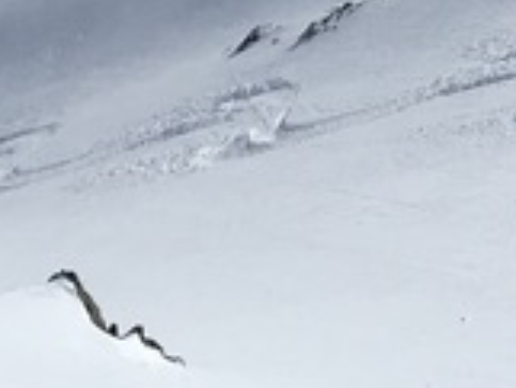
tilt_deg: -25.6
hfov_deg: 10.2
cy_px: -571
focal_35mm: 184
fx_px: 2745
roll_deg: -4.0
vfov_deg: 7.5
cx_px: 862
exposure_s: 1/8547
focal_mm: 4.15
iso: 25
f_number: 2.2
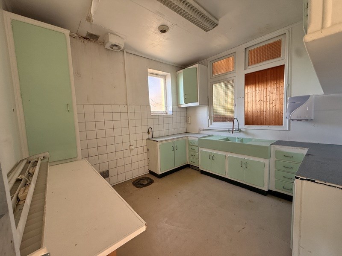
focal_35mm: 14
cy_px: 128
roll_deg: +2.5
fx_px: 138
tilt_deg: -4.1
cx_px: 171
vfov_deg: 85.7
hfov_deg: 102.1
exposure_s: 1/99
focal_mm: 2.22
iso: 160
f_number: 2.2
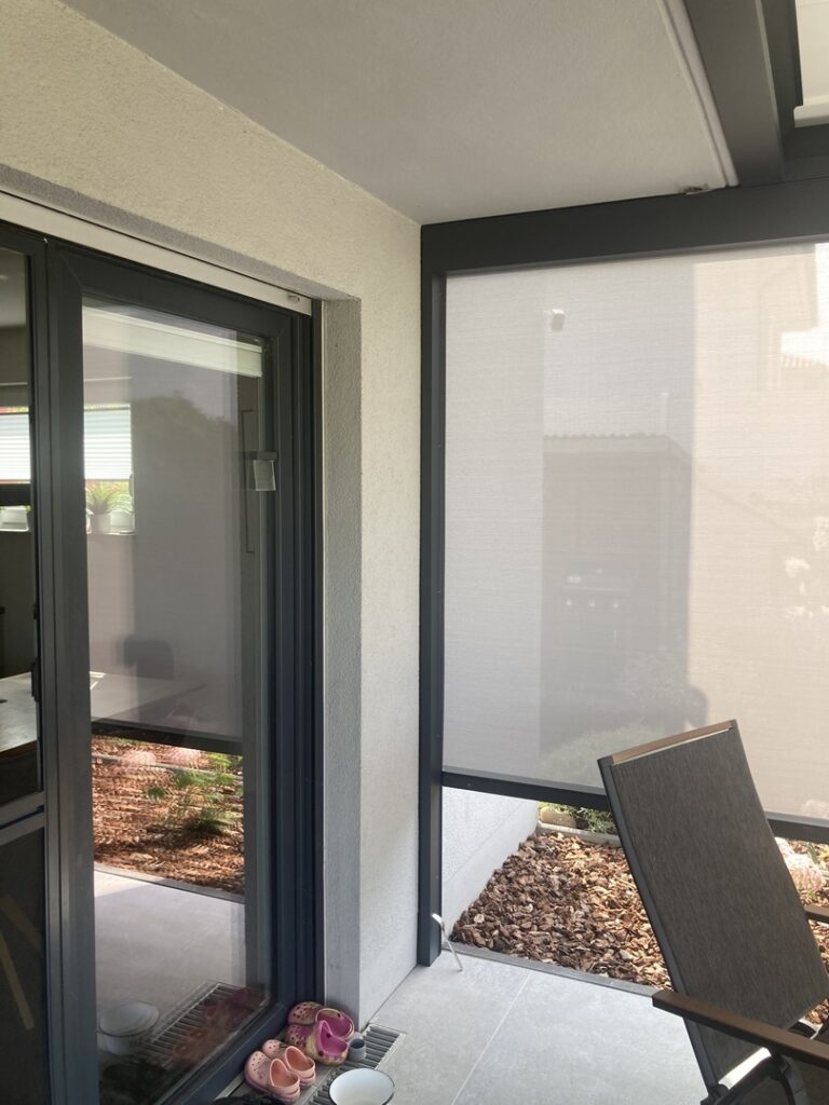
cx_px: 414
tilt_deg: -1.4
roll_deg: -0.5
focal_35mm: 28
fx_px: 894
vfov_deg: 63.4
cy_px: 552
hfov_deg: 49.7
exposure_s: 1/138
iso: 20
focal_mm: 3.99
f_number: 1.8
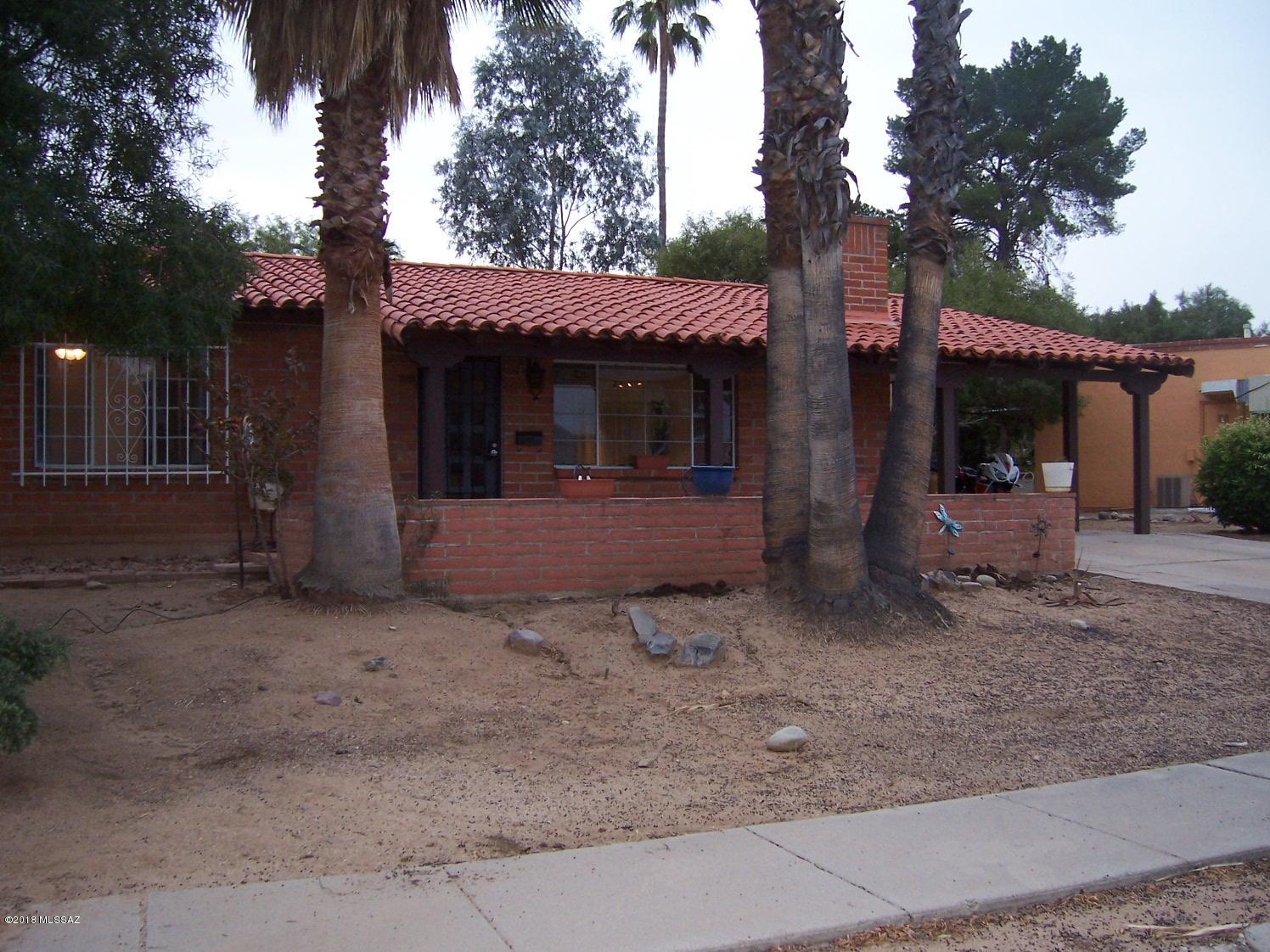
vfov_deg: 39.7
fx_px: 1321
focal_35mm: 36
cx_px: 635
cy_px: 476
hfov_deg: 51.4
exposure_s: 1/60
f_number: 3
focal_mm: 6
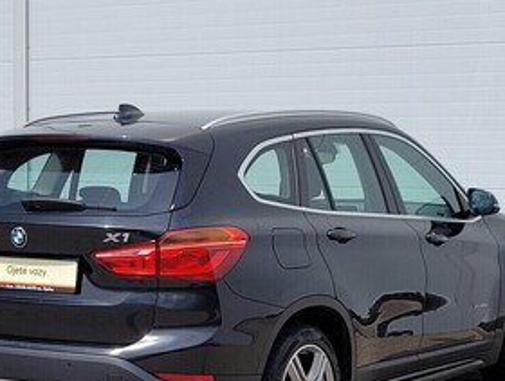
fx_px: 745
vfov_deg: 28.2
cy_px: 288
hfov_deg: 37.4
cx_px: 224
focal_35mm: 51
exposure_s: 1/3390
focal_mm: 5.4
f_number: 1.8
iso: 40
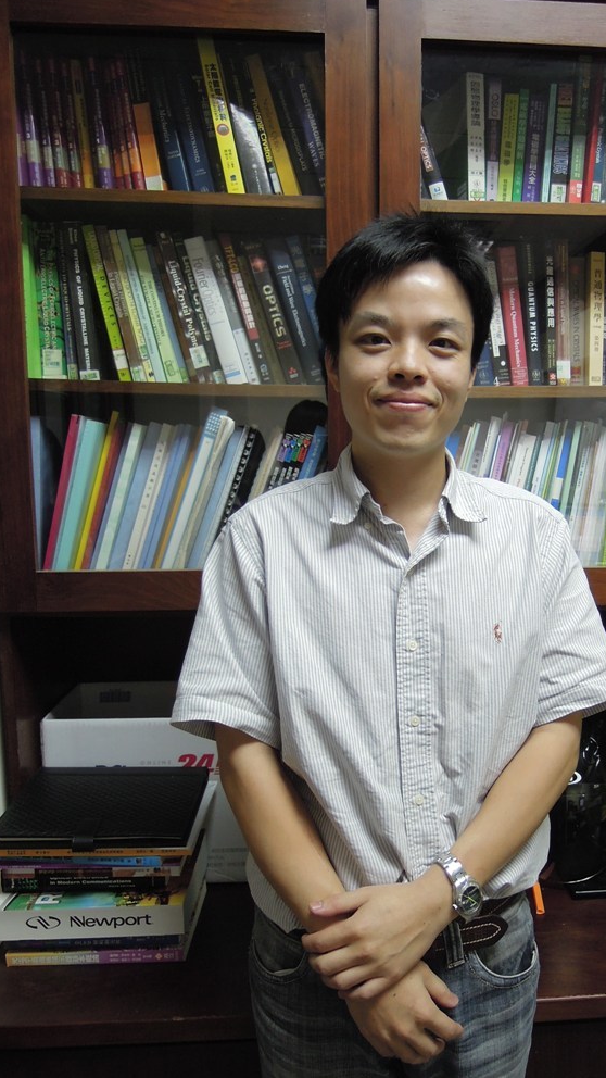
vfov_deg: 69.9
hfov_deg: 42.3
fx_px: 771
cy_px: 541
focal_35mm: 27
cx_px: 406
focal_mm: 4.3
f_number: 1.8
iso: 160
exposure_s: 1/30
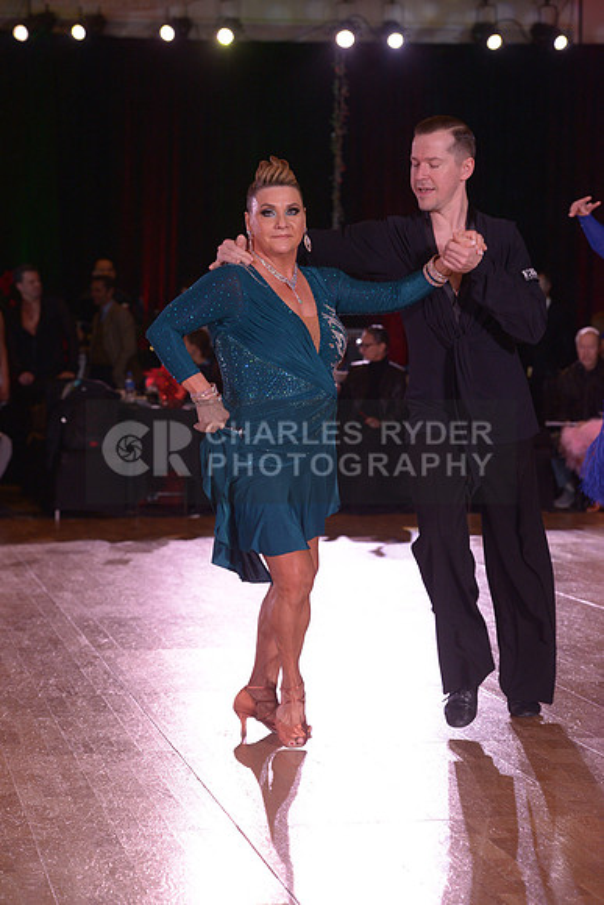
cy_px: 452
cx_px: 302
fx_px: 2515
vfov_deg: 20.4
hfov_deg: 13.7
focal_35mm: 100
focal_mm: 100
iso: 1250
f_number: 6.3
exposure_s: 1/200
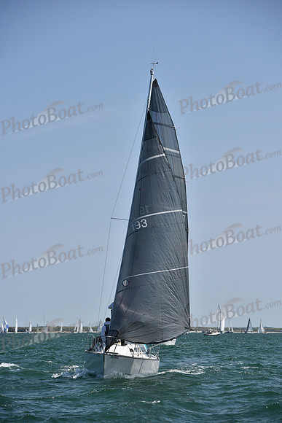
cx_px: 141
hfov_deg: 10.2
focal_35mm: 135
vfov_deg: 15.2
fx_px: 1585
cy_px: 212
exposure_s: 1/800
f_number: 6.3
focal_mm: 135
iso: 320
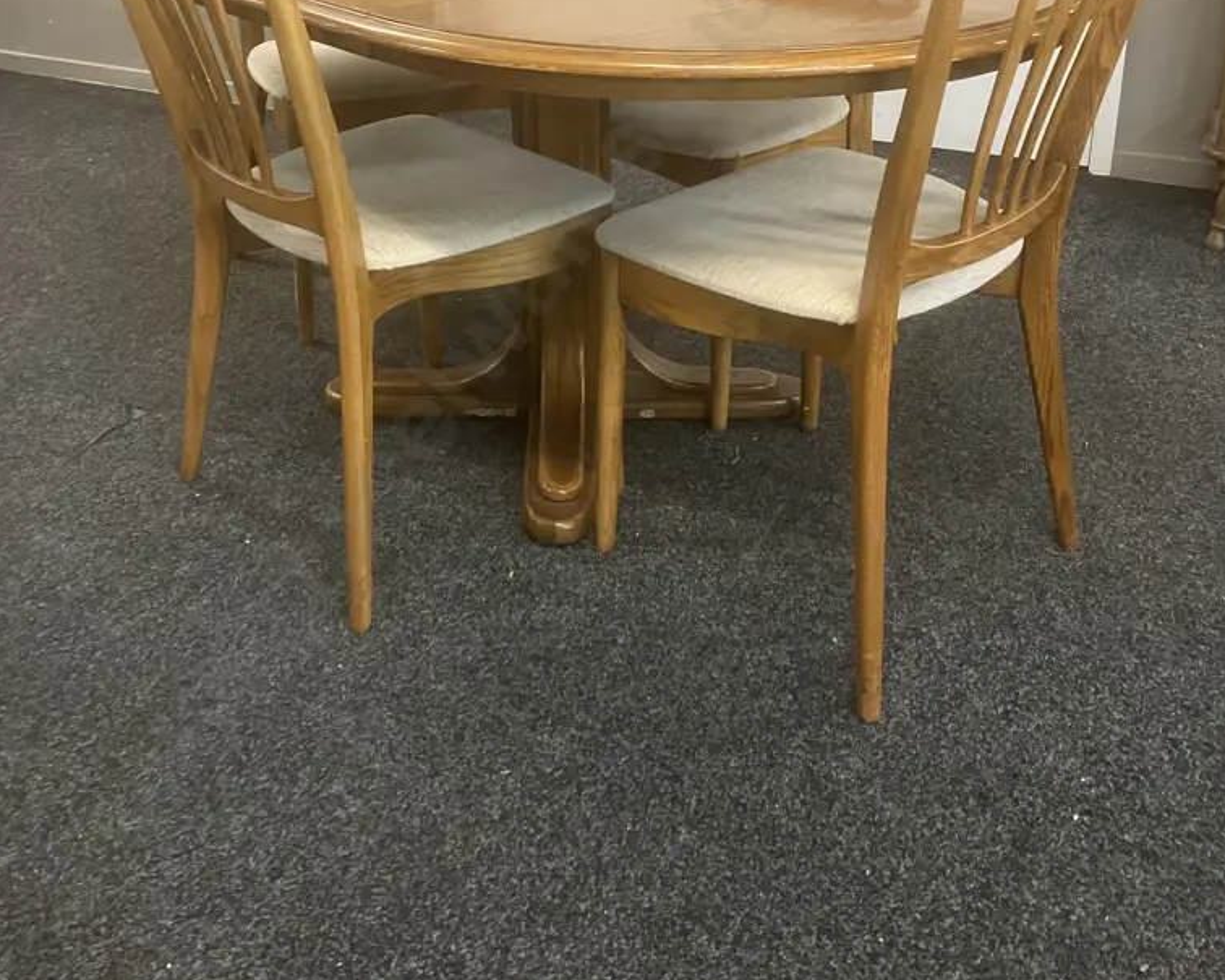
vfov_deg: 38.4
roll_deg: +0.4
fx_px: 1342
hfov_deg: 49.1
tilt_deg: -18.5
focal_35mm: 37
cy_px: 170
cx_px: 617
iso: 320
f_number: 1.8
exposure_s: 1/50
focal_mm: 3.99
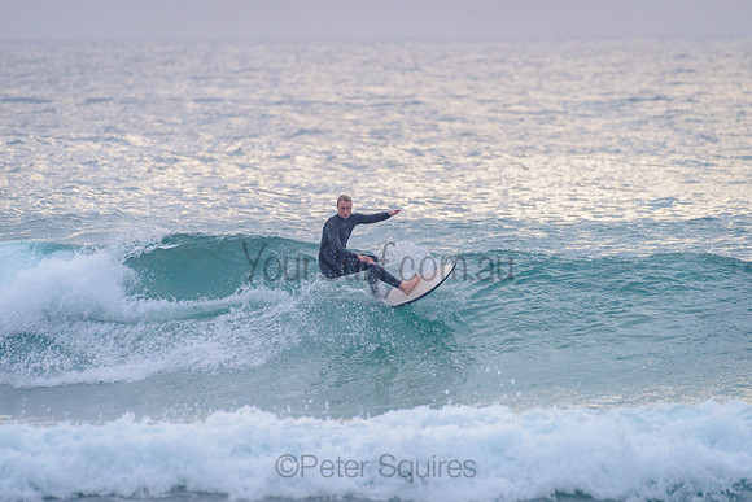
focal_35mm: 613
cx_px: 365
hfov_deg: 3.4
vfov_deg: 2.2
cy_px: 246
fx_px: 12810
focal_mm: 500
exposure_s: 1/1250
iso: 560
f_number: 5.6
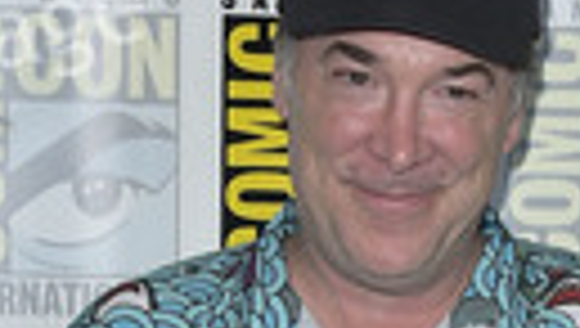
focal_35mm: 123
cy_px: 692
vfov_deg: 9.2
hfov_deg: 17.3
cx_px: 407
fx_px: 1894
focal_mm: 38
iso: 250
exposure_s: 1/250
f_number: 6.3
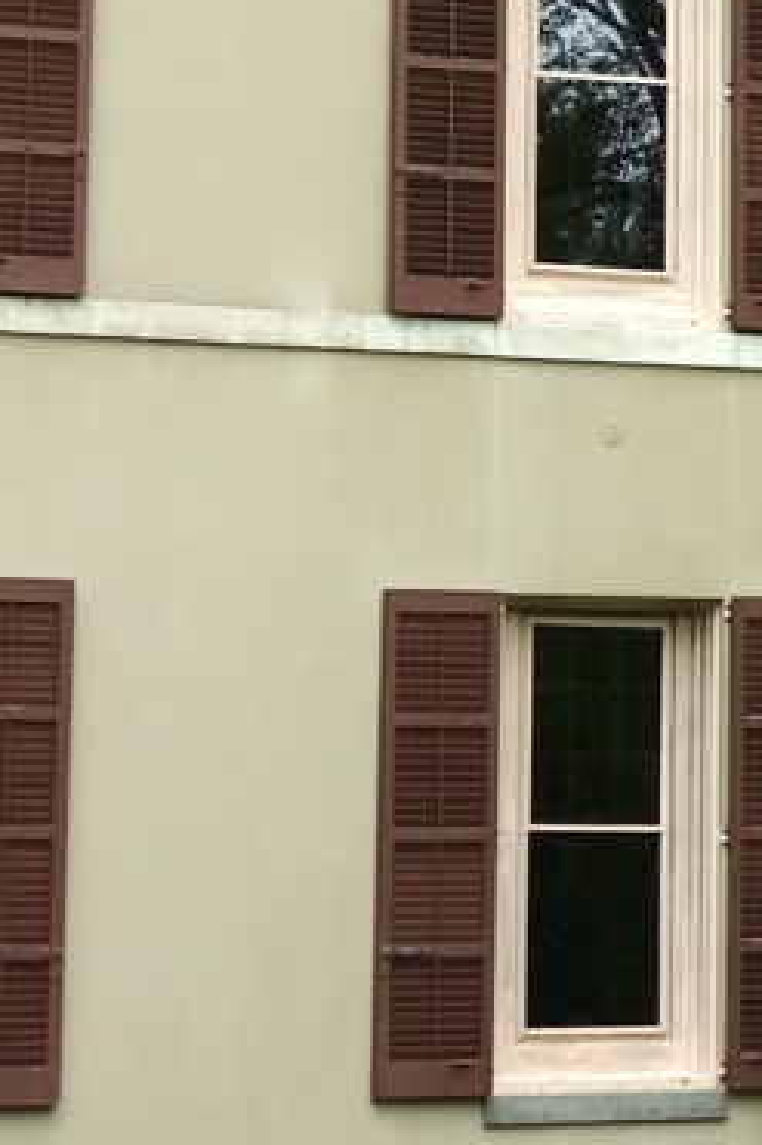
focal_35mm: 170
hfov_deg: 7.7
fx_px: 5402
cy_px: 34
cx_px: 1518
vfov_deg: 12.0
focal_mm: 13.09
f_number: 3.5
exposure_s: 1/100
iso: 125
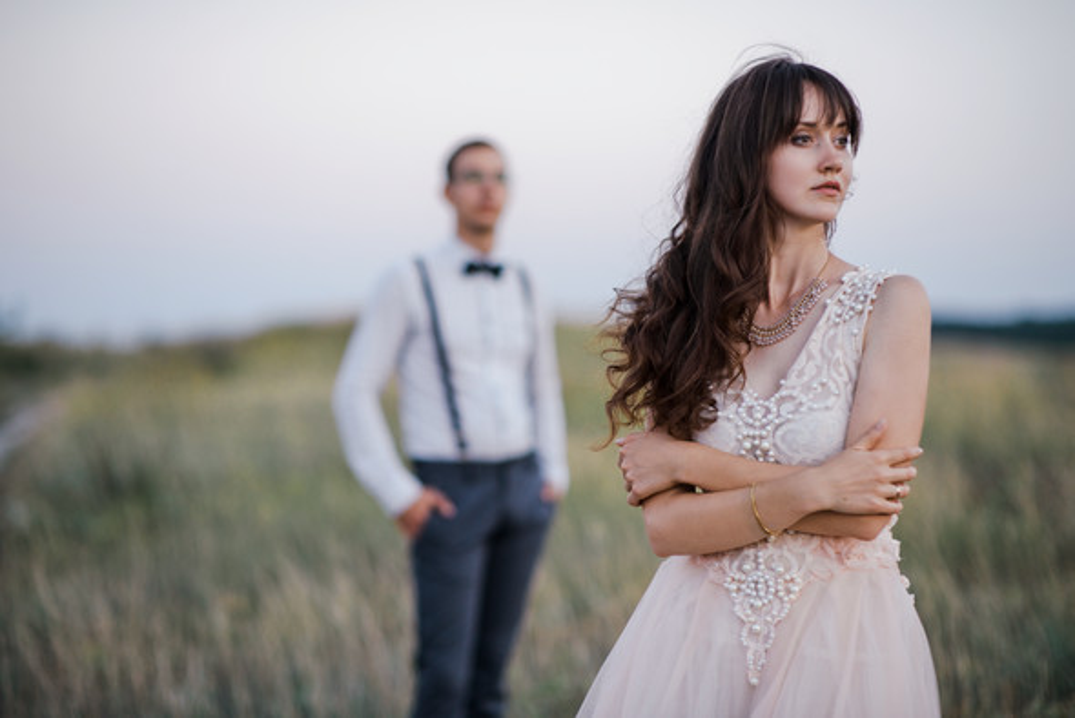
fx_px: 2539
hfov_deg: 23.9
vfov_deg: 16.1
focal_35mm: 85
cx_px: 538
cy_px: 359
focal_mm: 85
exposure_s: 1/400
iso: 400
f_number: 1.8
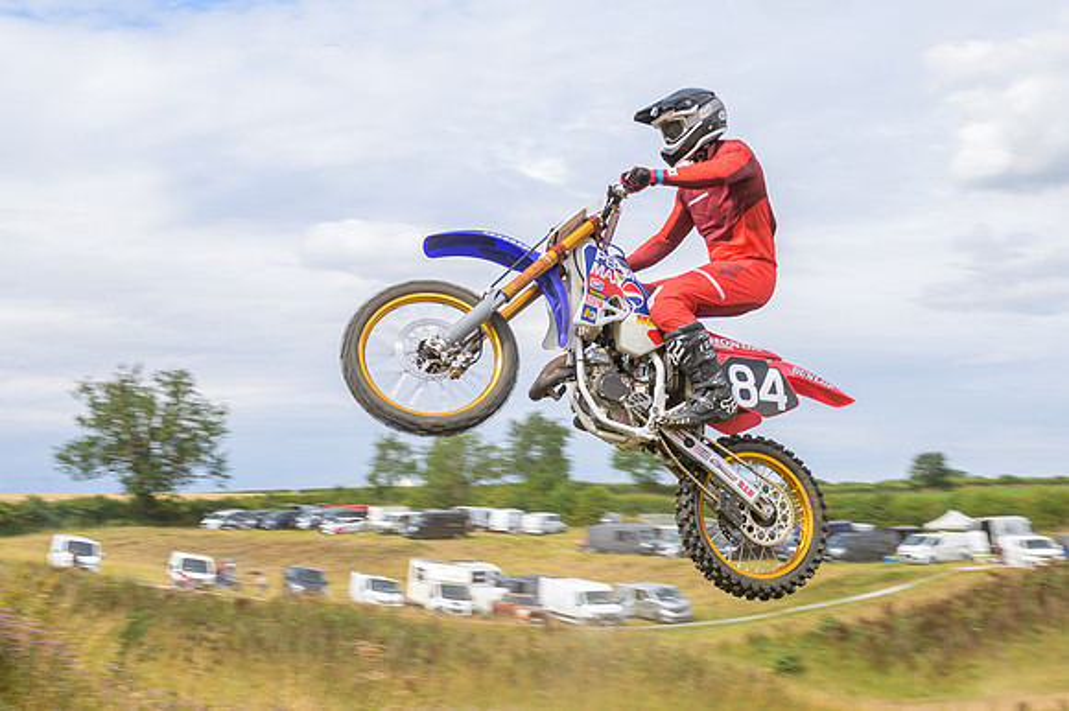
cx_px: 417
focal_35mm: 46
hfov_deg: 42.7
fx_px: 1359
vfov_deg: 29.3
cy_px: 325
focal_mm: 24
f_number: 4
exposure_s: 1/320
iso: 50
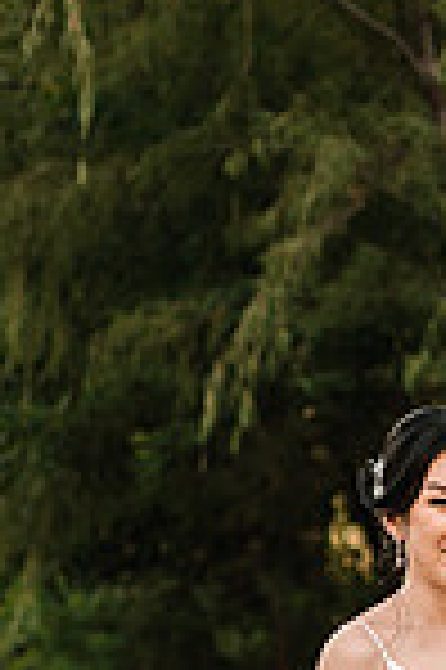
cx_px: 559
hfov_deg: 8.9
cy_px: 872
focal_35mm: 151
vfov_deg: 13.1
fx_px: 2812
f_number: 2.2
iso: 250
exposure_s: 1/2000
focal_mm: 50
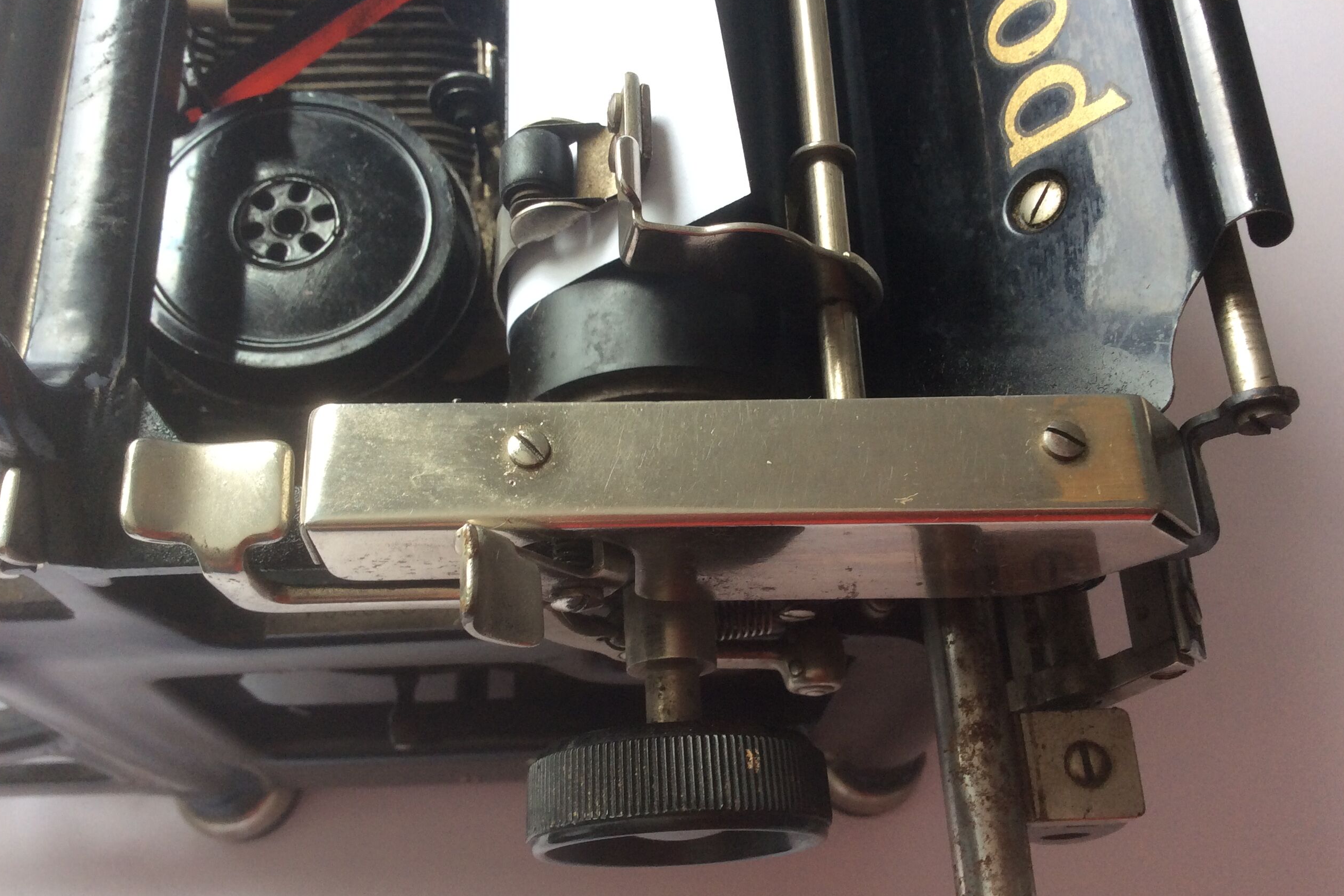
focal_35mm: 34
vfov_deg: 38.8
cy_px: 498
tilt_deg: -69.8
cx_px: 664
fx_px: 1269
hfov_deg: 55.8
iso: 50
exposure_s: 1/25
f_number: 2.4
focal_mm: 3.3
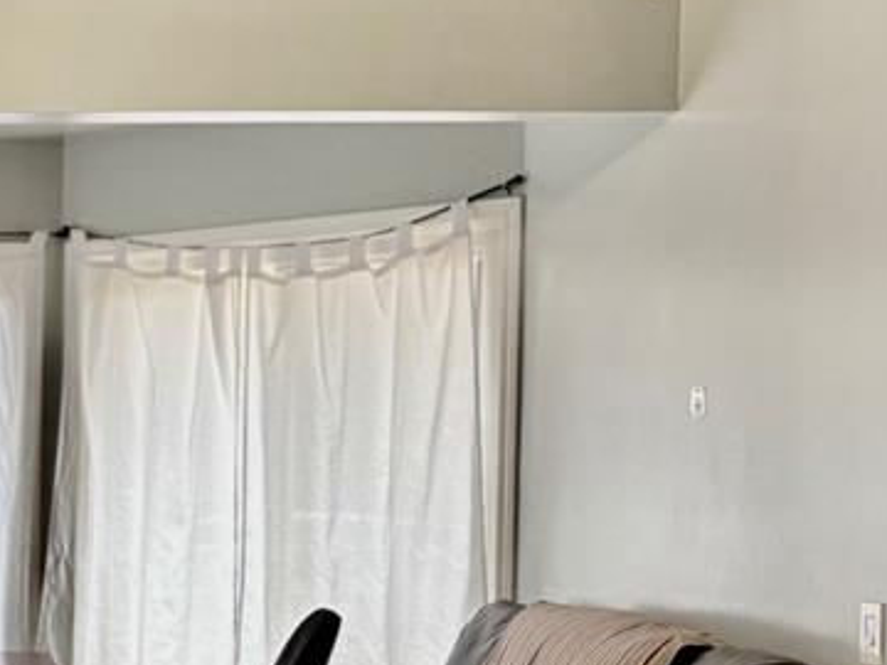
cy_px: 525
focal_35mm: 74
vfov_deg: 19.7
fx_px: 1896
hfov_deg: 24.1
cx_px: -163
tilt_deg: -2.2
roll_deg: +0.0
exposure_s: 1/120
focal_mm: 5.96
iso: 125
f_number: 1.6
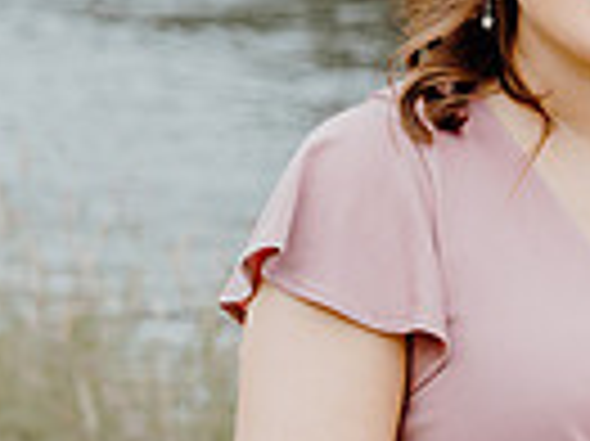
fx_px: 5075
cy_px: 349
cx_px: 910
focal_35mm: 298
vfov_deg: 5.0
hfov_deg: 6.6
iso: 125
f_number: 5
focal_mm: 70
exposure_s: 1/200
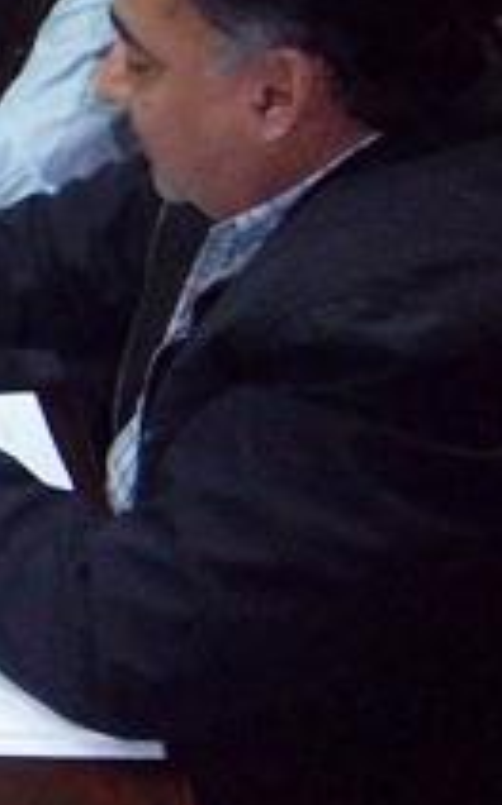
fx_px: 1844
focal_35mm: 84
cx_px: -570
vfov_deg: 24.0
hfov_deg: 13.0
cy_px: 80
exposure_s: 1/30
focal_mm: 5.05
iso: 320
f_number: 3.5
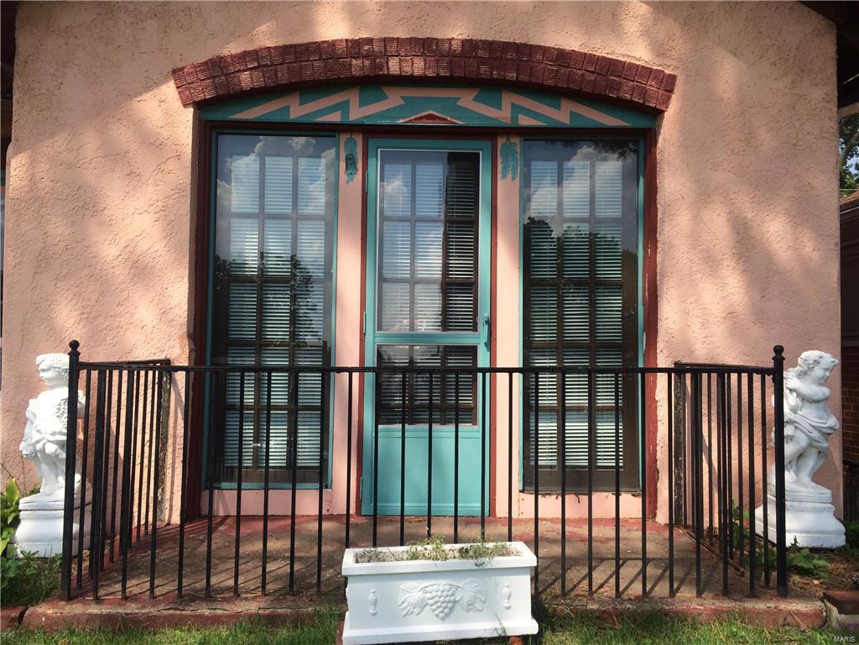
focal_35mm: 29
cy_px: 322
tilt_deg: +3.5
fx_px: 720
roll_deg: -1.0
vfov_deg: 48.2
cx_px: 430
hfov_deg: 61.7
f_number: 2.2
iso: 32
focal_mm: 4.15
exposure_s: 1/1244
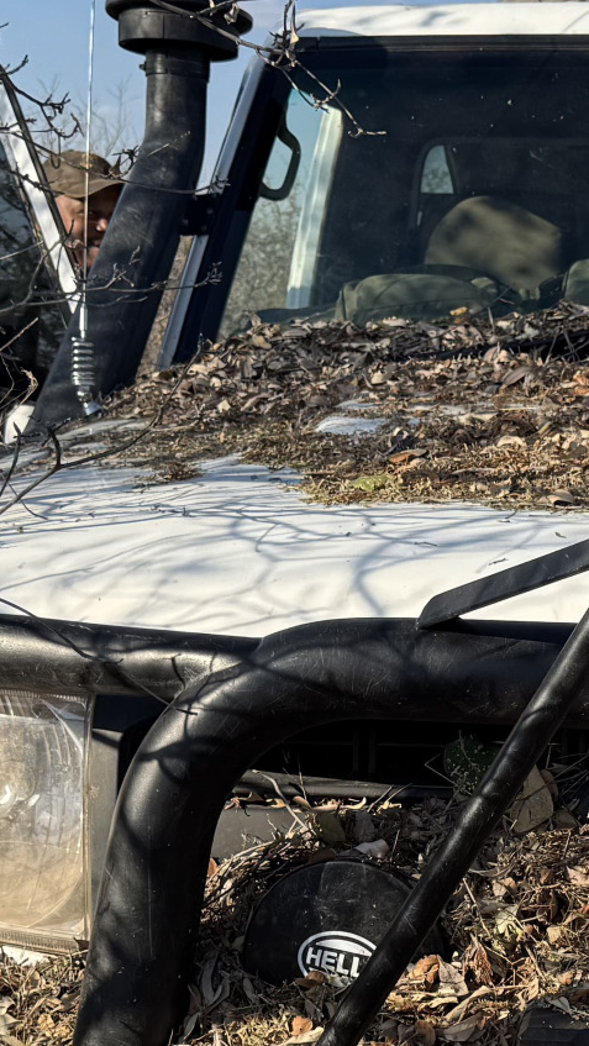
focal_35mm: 79
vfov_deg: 26.7
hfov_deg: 15.0
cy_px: 693
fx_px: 2191
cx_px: 599
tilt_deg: -10.1
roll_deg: -1.7
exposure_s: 1/2710
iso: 80
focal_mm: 6.76
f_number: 1.78
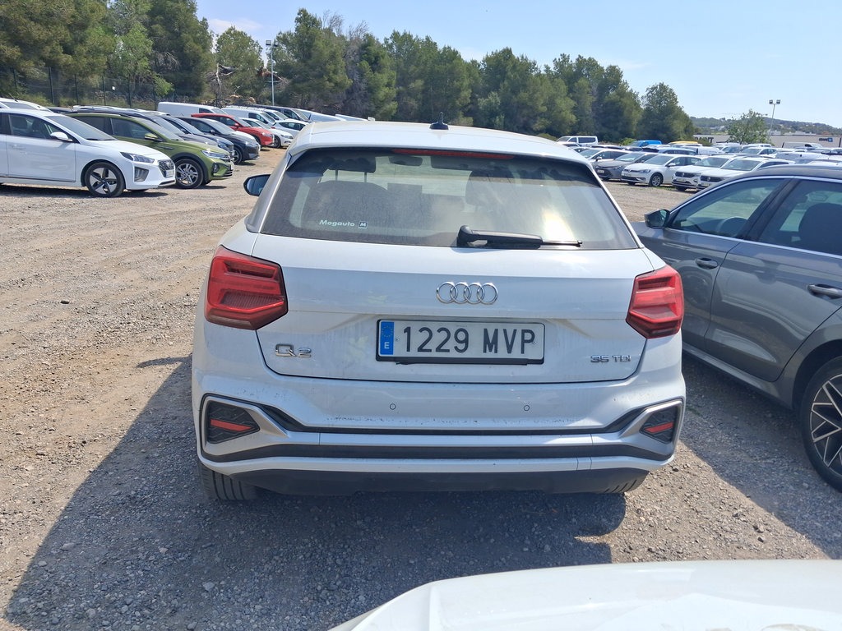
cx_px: 421
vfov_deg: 51.4
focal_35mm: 27
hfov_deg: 65.3
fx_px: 657
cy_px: 316
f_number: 1.8
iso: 20
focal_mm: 4
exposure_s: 1/677
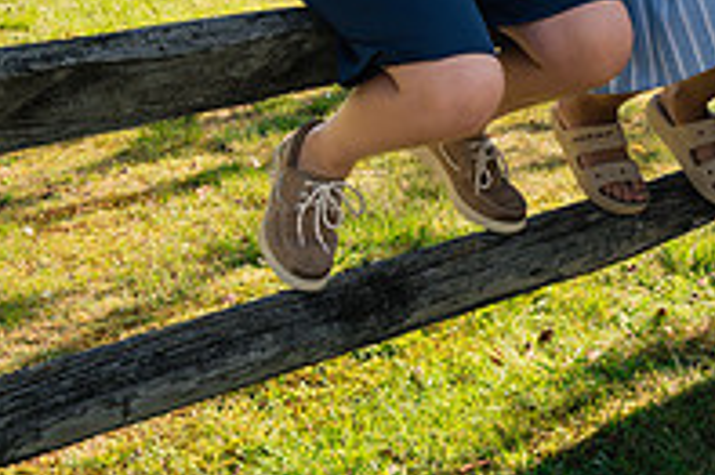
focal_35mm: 73
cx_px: 823
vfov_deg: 18.0
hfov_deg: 25.3
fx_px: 1449
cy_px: -31
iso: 400
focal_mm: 24
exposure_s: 1/250
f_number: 7.1
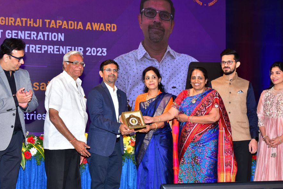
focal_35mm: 66
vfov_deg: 20.6
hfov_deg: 30.5
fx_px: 519
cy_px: 104
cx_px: 124
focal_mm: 58
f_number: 5.6
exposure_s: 1/200
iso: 640
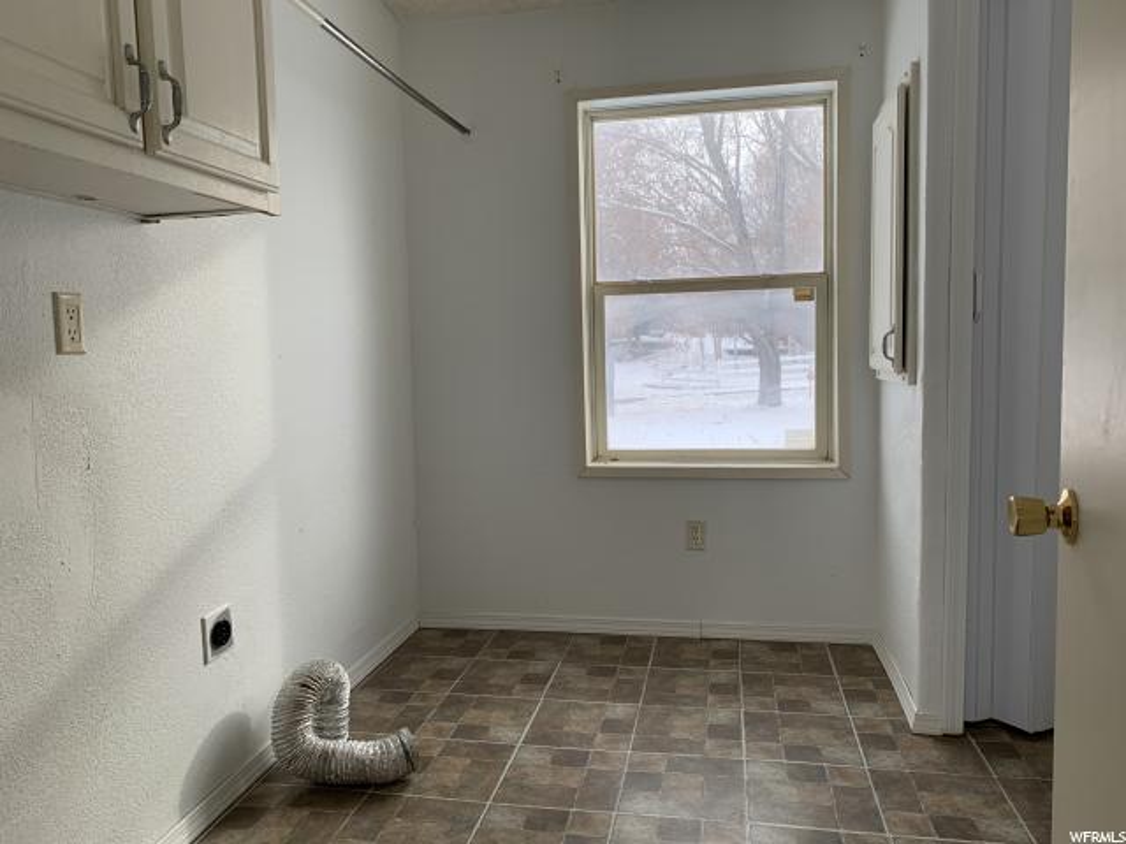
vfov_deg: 53.1
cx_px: 563
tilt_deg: -4.7
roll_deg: +1.2
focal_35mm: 26
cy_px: 422
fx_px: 846
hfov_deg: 67.3
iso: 25
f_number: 1.8
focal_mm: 4.25
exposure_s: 1/121
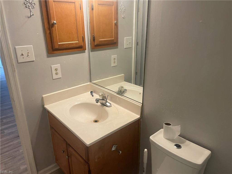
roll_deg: +1.4
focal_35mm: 26
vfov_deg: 53.1
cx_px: 116
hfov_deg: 67.3
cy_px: 87
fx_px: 174
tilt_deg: -19.1
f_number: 1.6
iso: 125
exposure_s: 1/60
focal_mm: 4.2
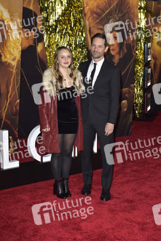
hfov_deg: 19.5
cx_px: 80
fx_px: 469
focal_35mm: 70
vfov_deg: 28.8
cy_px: 120
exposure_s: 1/250
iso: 640
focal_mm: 70
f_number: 6.3
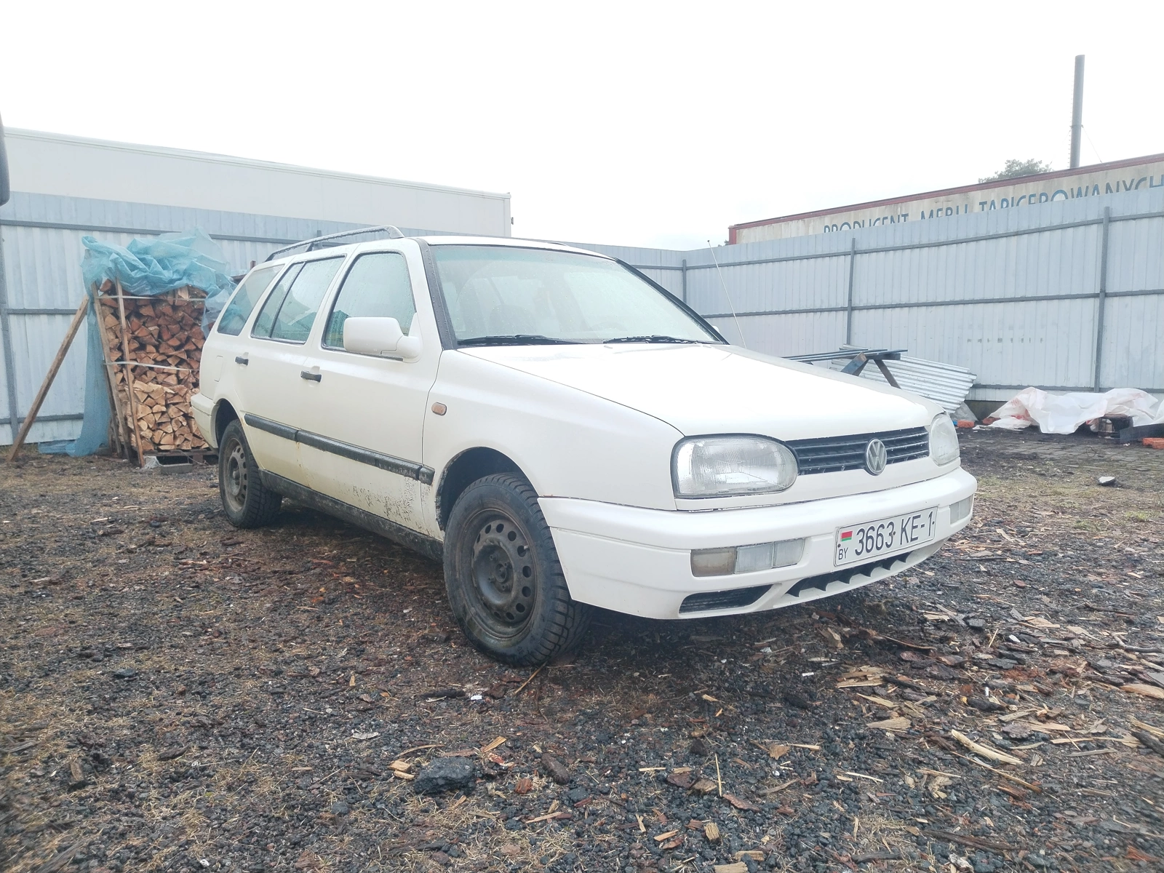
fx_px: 874
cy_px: 436
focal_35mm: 26
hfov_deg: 67.3
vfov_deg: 53.1
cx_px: 582
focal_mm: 4.75
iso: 100
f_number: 1.8
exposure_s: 1/198
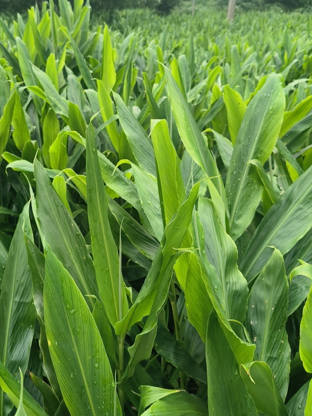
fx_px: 433
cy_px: 179
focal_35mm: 36
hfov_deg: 39.1
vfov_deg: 51.2
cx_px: 97
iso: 80
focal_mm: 4.84
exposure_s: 1/546
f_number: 1.8
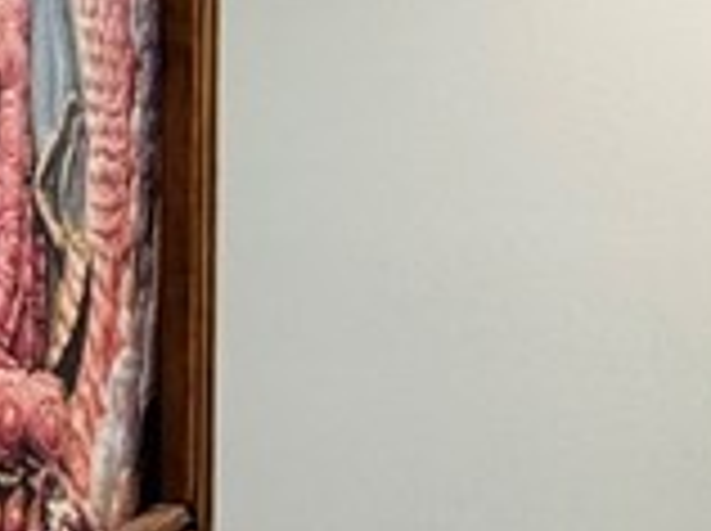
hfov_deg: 19.9
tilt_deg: -5.7
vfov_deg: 16.2
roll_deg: -2.6
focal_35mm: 91
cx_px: 918
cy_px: 333
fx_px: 1866
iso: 250
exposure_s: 1/120
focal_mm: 2.22
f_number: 2.2
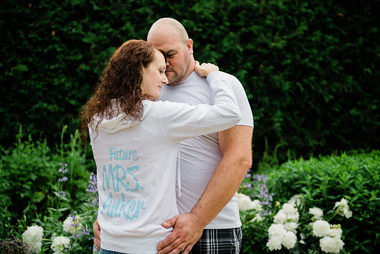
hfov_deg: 33.4
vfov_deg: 22.6
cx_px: 190
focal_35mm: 60
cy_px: 127
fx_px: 633
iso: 320
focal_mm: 60
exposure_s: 1/160
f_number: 2.8
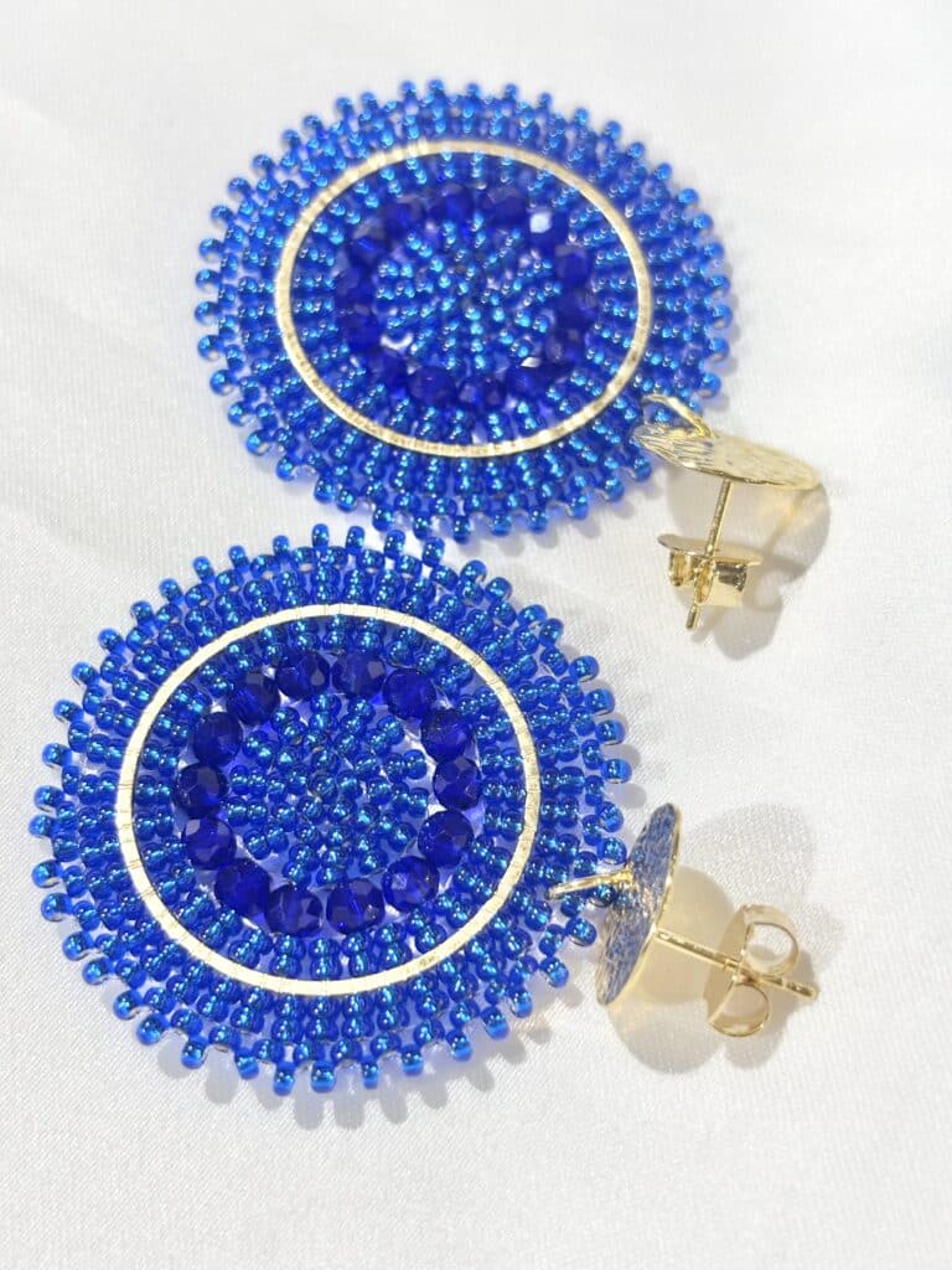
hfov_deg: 28.0
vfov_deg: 36.8
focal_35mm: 52
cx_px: 476
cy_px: 635
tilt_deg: -65.1
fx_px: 1907
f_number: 1.6
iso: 25
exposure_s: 1/100
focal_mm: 5.96
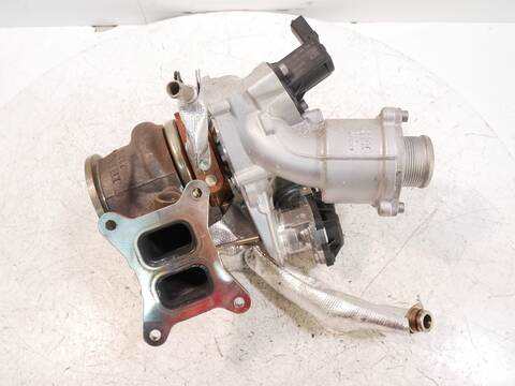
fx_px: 417
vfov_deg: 49.7
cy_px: 193
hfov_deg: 63.4
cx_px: 258
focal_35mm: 28
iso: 1000
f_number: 3.6
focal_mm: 14
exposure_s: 1/60
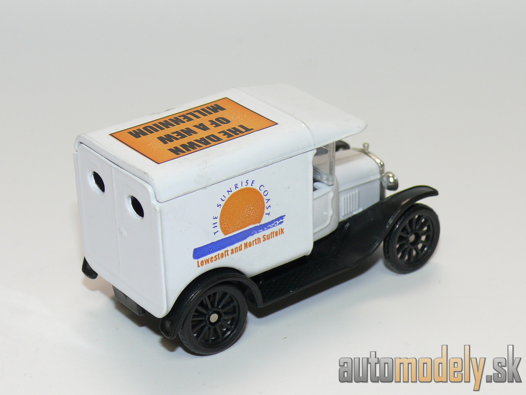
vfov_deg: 15.6
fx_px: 1444
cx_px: 263
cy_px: 198
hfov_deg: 20.7
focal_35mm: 95
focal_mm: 12.9
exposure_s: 1/30
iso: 100
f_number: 4
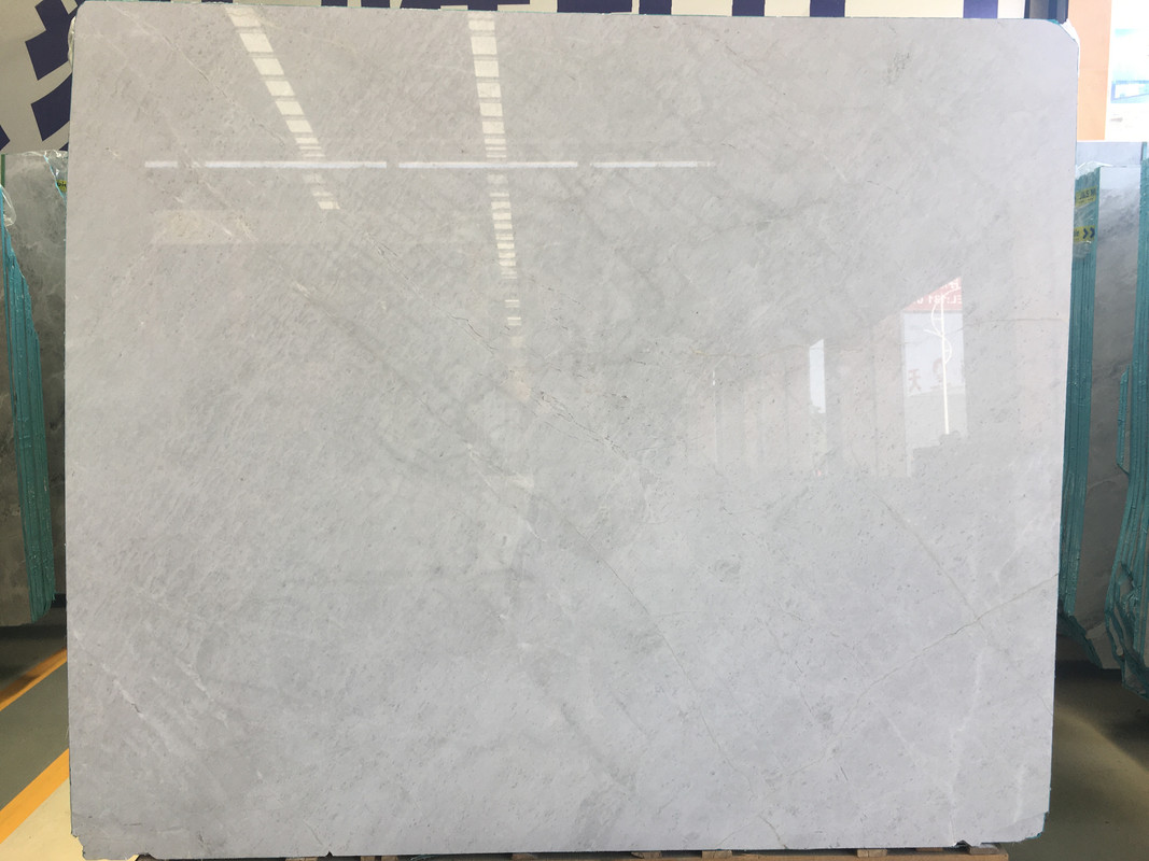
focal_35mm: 29
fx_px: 962
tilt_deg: -7.1
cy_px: 430
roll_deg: +1.0
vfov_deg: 48.2
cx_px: 574
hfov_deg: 61.7
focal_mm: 4.15
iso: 25
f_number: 2.2
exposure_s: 1/120
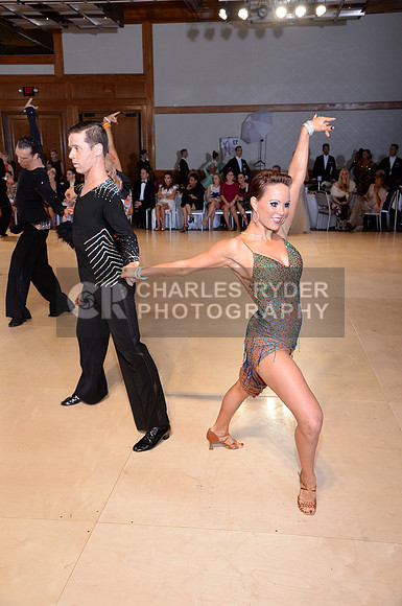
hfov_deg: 37.7
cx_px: 201
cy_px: 303
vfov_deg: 54.5
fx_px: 588
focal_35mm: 35
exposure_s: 1/250
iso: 1250
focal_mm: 35
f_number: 5.6
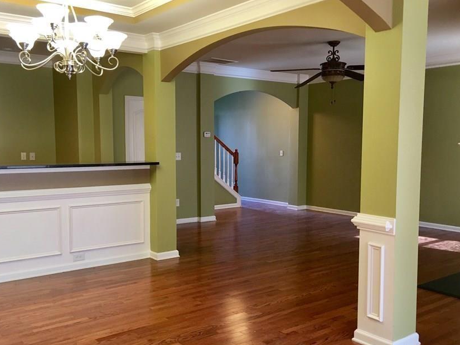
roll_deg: -0.4
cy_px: 187
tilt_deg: -3.1
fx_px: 478
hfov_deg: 51.3
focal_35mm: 36
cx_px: 234
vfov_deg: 39.6
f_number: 2.2
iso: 50
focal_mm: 4.15
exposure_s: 1/15
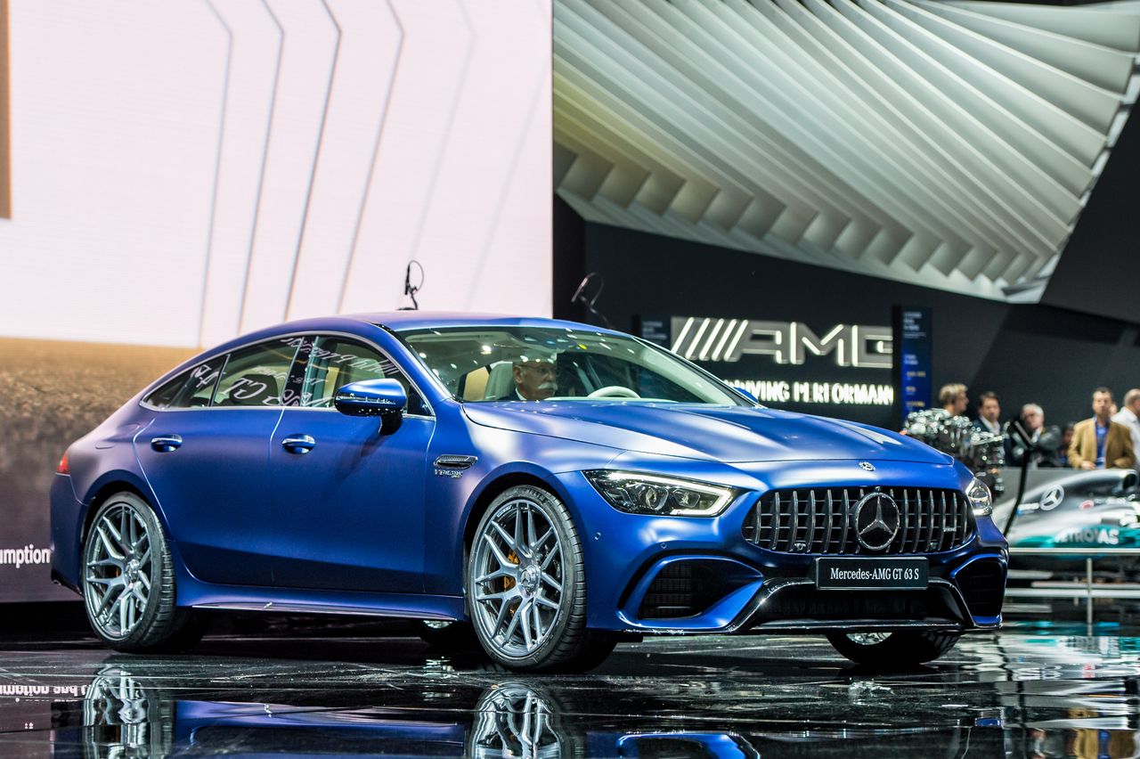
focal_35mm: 98
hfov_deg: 20.8
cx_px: 570
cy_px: 380
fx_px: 3102
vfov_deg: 13.9
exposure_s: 1/640
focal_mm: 98
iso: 1250
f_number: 3.5
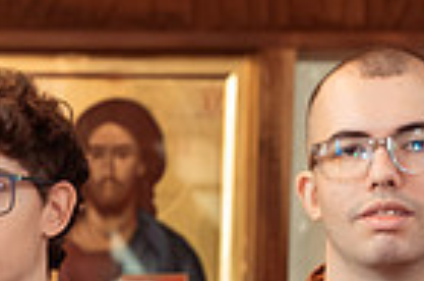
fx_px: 2444
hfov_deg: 9.6
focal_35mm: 208
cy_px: 576
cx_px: -245
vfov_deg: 6.4
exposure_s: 1/250
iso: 4000
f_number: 3.5
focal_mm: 40
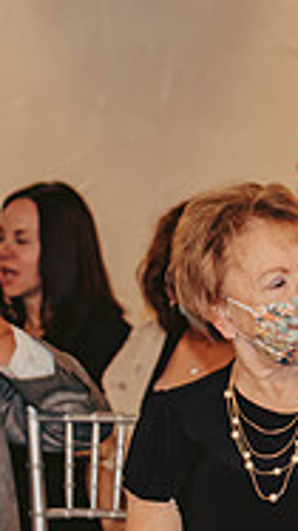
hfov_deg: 5.3
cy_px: 436
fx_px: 3193
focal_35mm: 227
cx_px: 548
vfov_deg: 9.5
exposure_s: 1/60
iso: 500
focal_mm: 70
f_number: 3.2
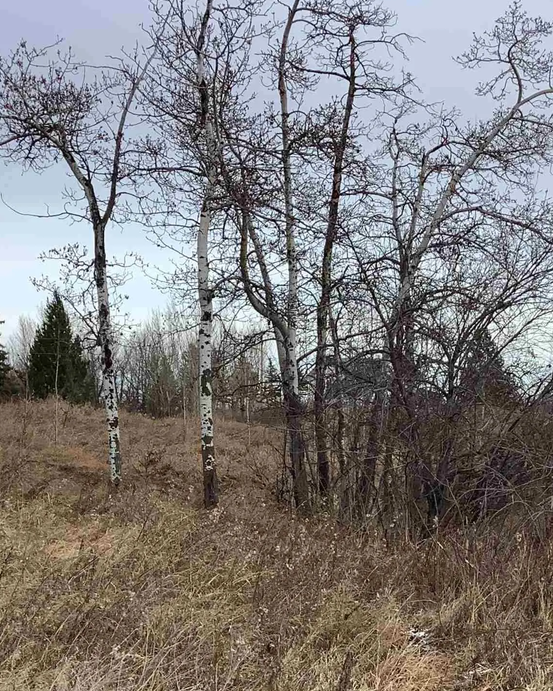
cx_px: 260
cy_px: 532
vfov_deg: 28.6
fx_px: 1330
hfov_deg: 23.5
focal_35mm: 65
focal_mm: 3.3
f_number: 2.4
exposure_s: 1/529
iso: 25
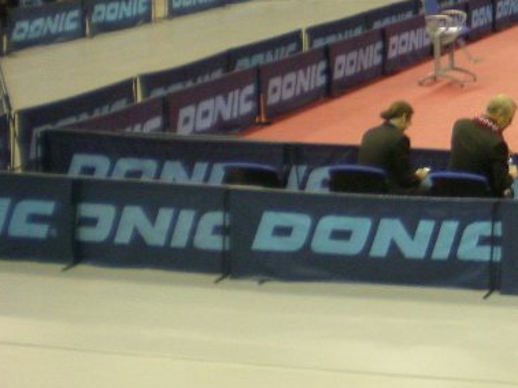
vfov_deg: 14.2
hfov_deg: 17.8
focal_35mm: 103
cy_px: 63
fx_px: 1540
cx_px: 687
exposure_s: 1/24.1
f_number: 3.1
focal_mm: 6.3
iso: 200
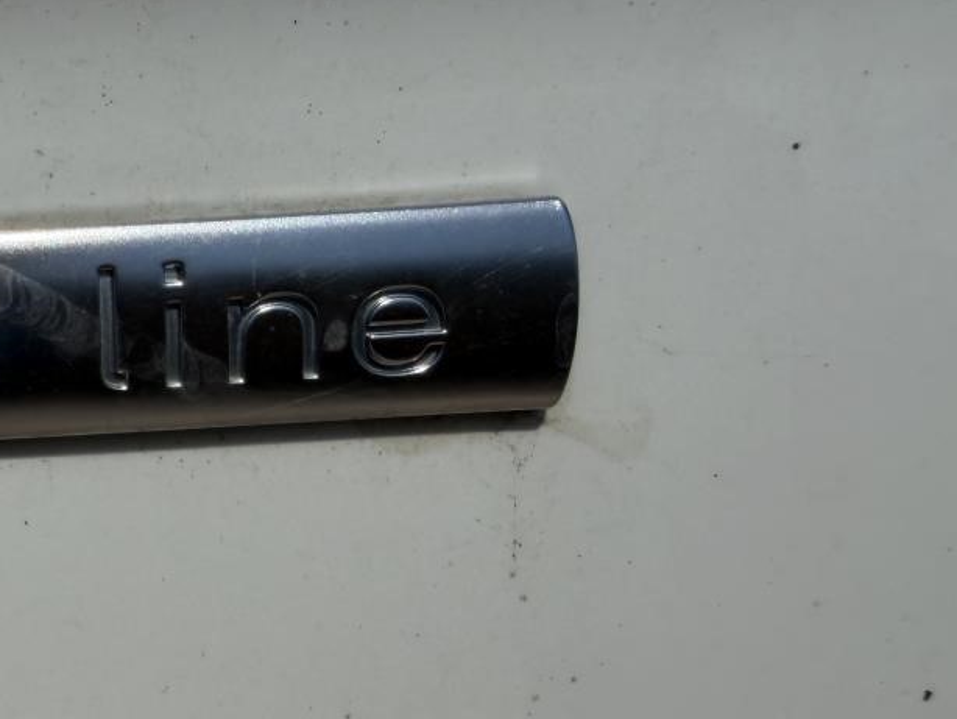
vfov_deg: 28.9
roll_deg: +0.5
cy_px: 482
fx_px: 1383
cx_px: 25
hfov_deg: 35.0
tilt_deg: -20.4
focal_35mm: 50
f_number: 2.2
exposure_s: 1/3788
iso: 20
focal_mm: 2.22
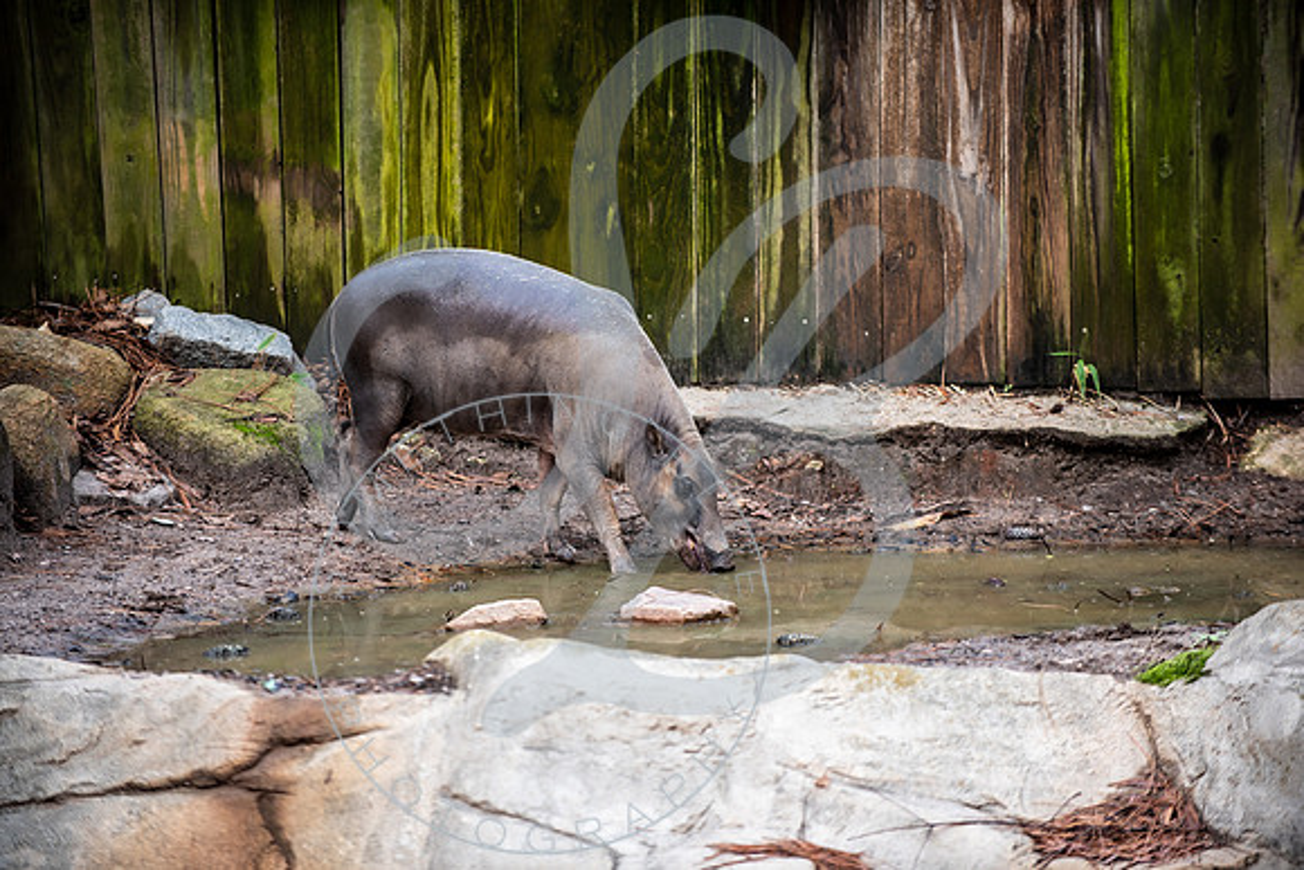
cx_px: 652
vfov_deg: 6.9
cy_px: 435
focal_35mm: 200
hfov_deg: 10.3
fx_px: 7246
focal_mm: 200
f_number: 2.8
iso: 200
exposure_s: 1/250
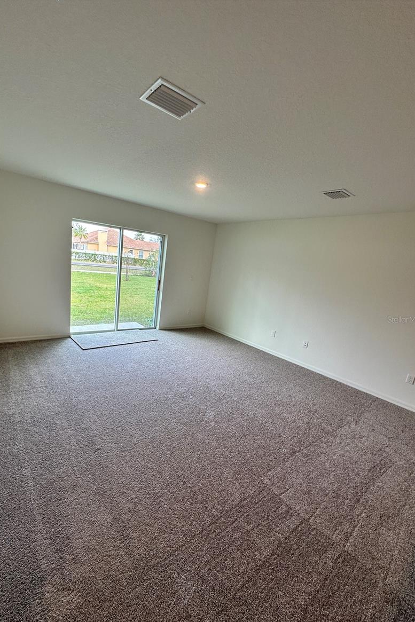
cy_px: 319
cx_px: 185
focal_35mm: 15
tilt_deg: -12.6
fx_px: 259
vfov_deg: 100.4
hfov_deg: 77.1
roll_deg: -7.7
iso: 50
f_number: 2.2
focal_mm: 2.22
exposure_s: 1/120
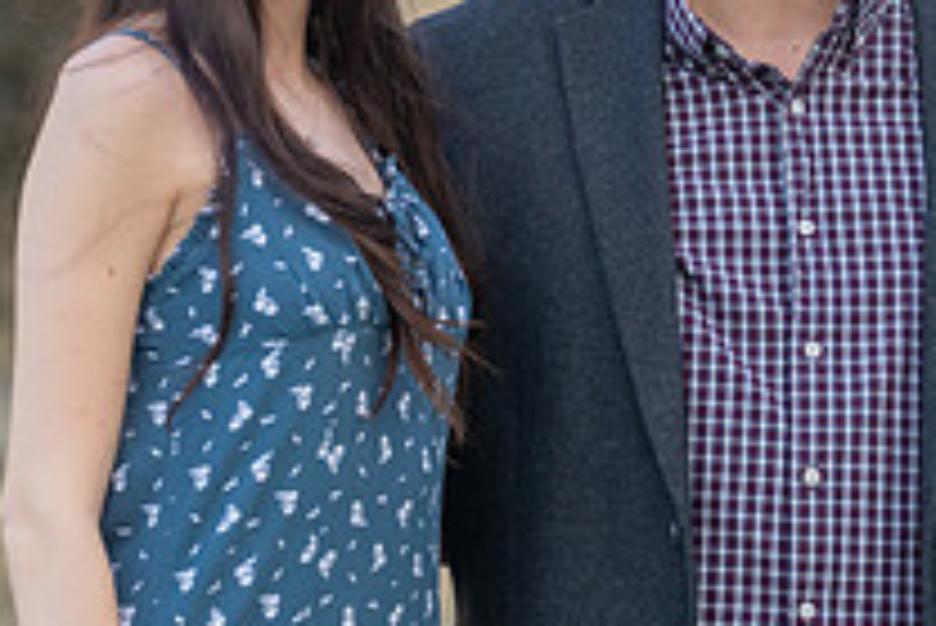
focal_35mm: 379
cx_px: 824
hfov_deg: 5.4
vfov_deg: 3.6
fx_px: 9861
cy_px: 227
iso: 250
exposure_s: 1/320
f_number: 3.5
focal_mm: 136
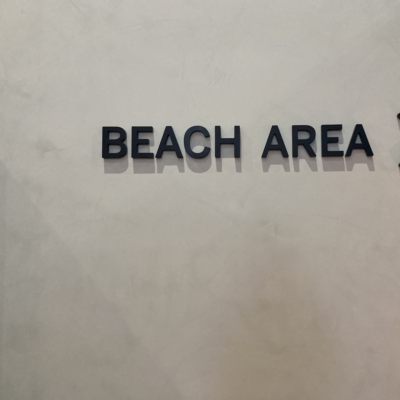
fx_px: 444
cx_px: 246
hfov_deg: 48.1
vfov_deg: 48.4
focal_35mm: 34
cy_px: 194
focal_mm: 3.99
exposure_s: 1/60
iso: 250
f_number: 1.8
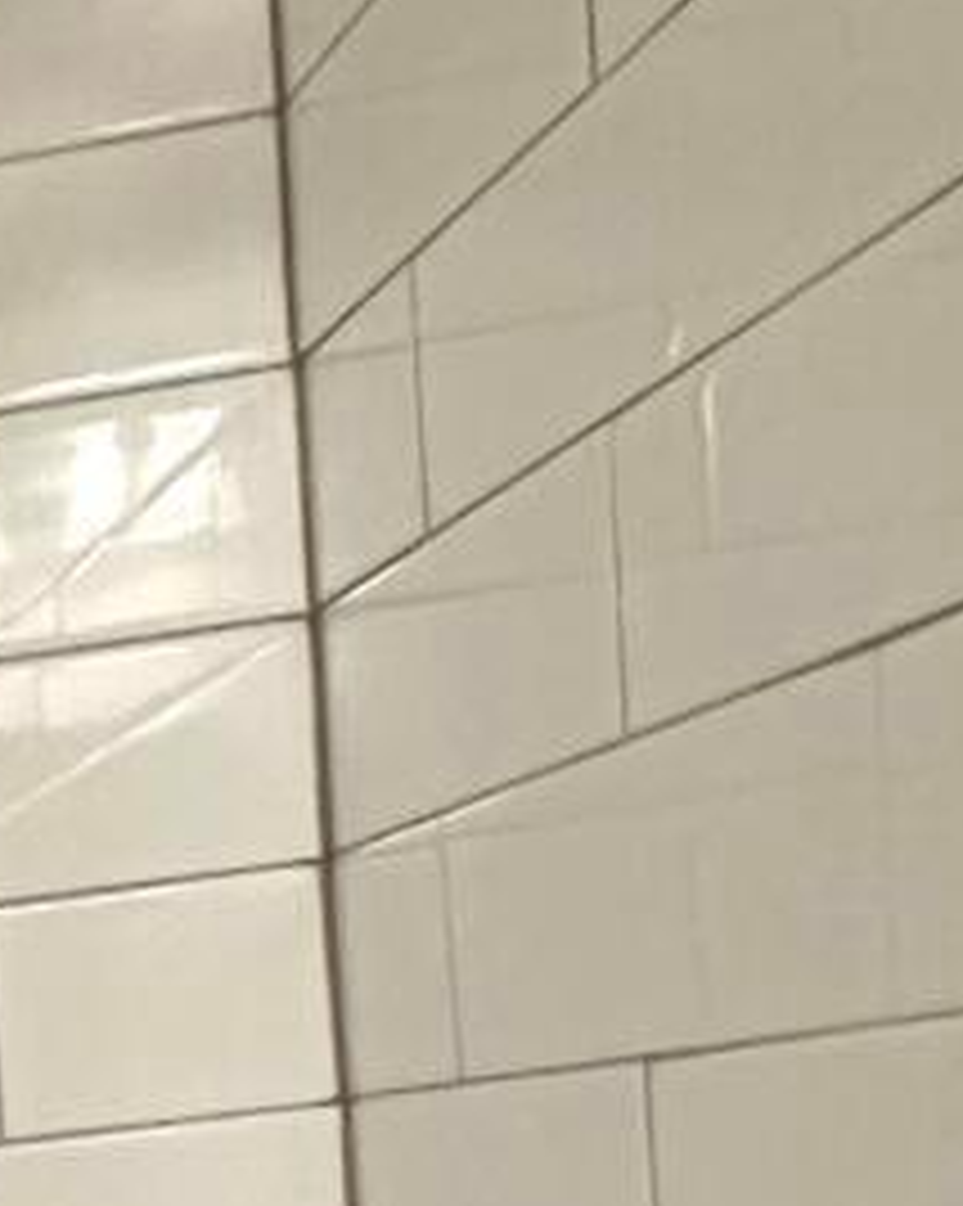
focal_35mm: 102
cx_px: -1516
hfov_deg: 11.6
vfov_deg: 17.2
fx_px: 3638
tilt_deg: -6.5
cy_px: 1742
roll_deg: +5.4
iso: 250
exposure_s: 1/120
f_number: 2.2
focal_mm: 2.22
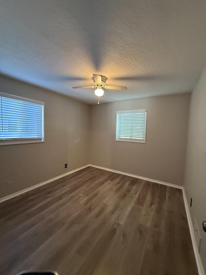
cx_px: 103
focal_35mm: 14
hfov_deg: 85.7
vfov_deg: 102.1
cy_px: 138
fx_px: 111
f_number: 2.2
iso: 640
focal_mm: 2.22
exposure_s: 1/60
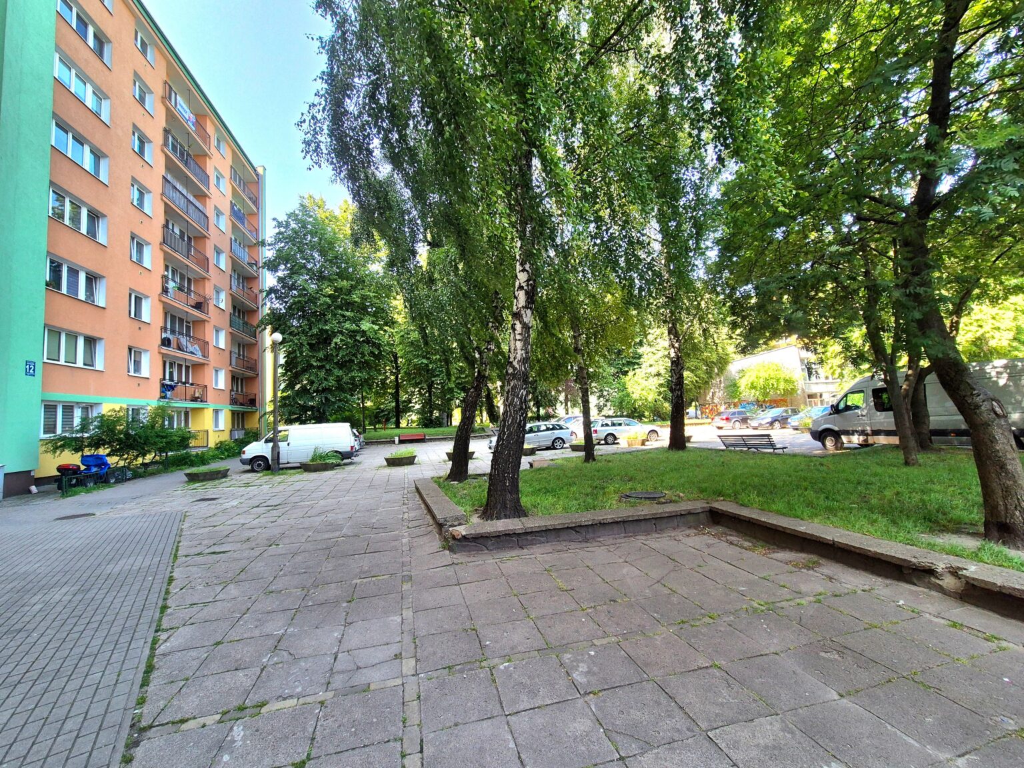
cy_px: 384
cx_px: 512
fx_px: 385
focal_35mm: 13
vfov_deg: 89.9
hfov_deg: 106.2
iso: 50
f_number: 2.2
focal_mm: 2.2
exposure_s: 1/286
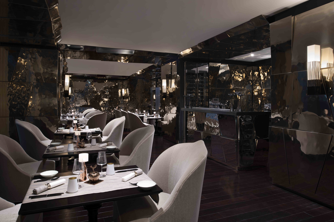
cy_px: 111
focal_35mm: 24
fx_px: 223
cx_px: 167
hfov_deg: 73.7
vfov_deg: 53.1
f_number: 8
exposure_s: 1
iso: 50
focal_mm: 24
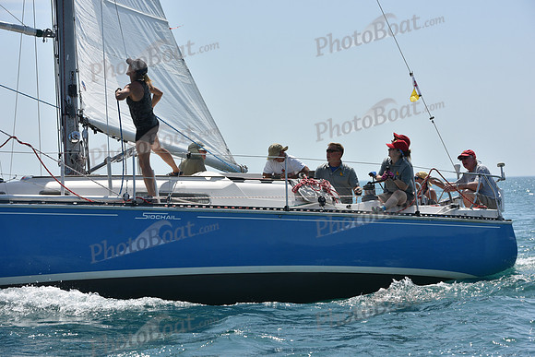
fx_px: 1516
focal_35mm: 102
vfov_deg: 13.4
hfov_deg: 20.0
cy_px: 178
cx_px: 268
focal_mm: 102
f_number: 8
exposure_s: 1/1250
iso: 250
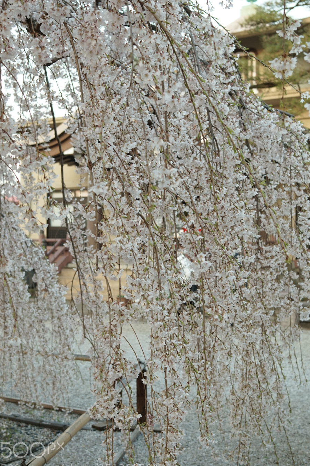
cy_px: 221
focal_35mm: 53
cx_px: 162
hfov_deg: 25.5
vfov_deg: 37.5
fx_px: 685
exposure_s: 1/60
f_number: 4
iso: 400
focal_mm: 30
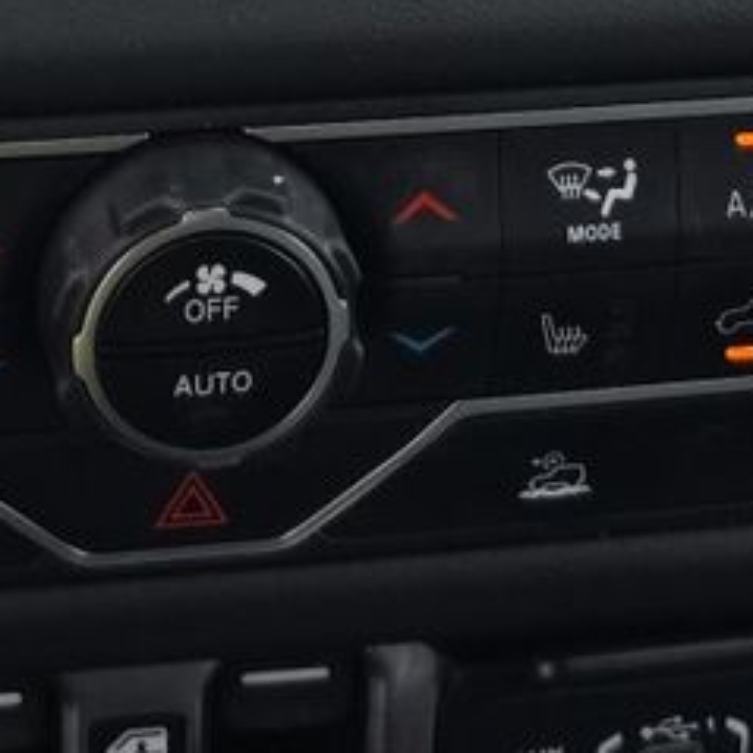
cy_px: -507
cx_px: 321
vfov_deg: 12.0
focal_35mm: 136
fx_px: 3347
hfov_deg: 12.8
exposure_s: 1/205
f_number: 1.4
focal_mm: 6.5
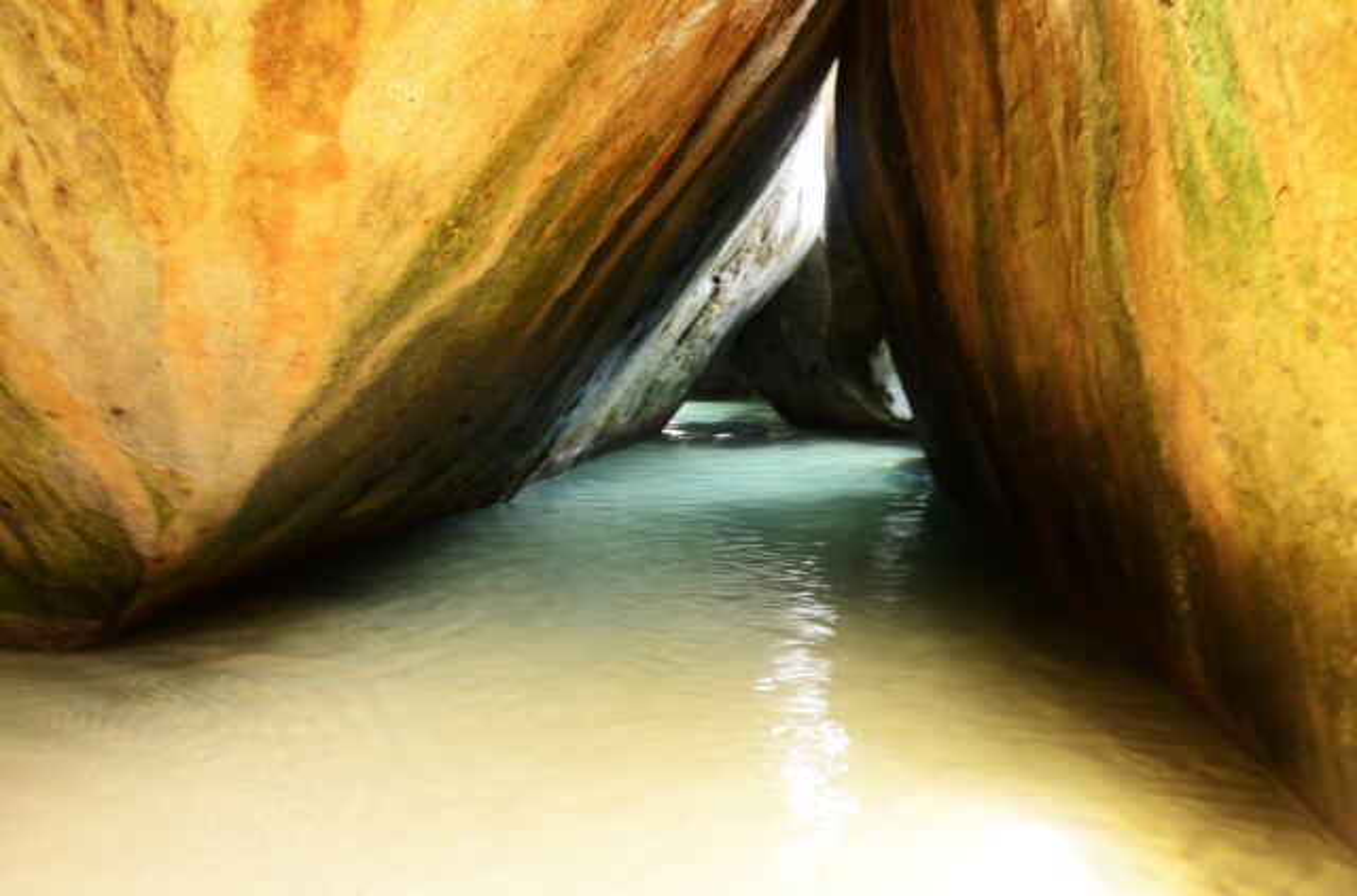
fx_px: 1241
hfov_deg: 57.4
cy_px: 448
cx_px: 678
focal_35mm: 33
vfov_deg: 39.7
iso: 200
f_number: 6.3
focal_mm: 22
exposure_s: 1/5
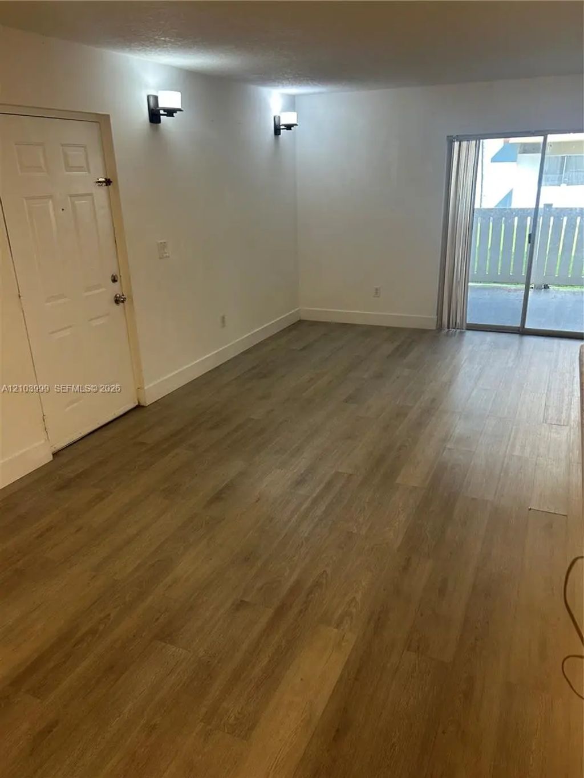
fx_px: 585
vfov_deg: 67.3
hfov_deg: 53.1
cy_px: 389
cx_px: 292
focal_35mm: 26
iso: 100
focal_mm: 5.7
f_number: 1.5
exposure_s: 1/120
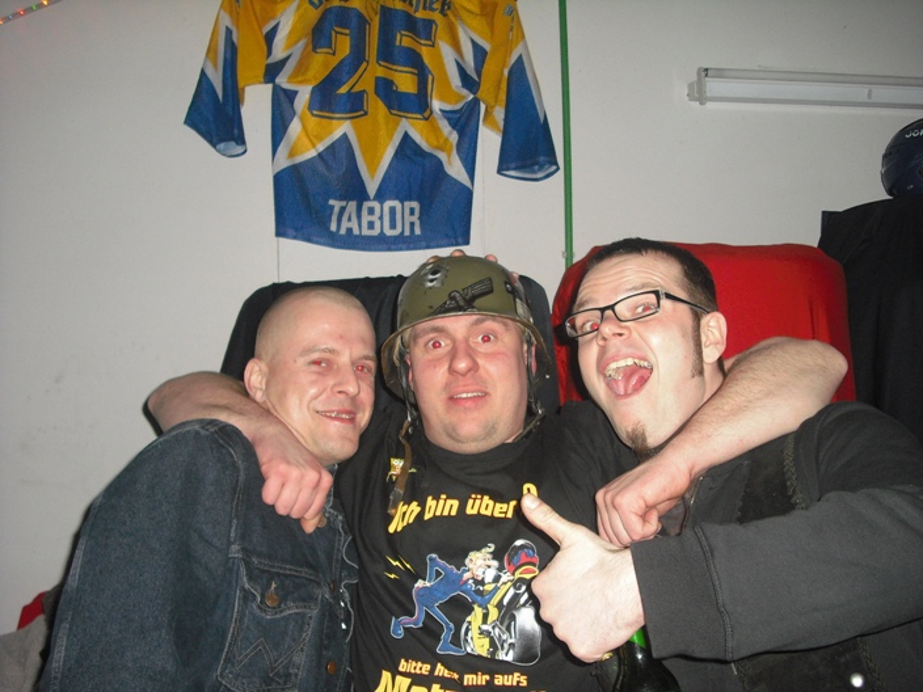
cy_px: 346
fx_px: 1013
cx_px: 462
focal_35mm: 38
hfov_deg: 49.0
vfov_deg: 37.7
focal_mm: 6.2
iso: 200
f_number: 2.8
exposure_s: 1/60
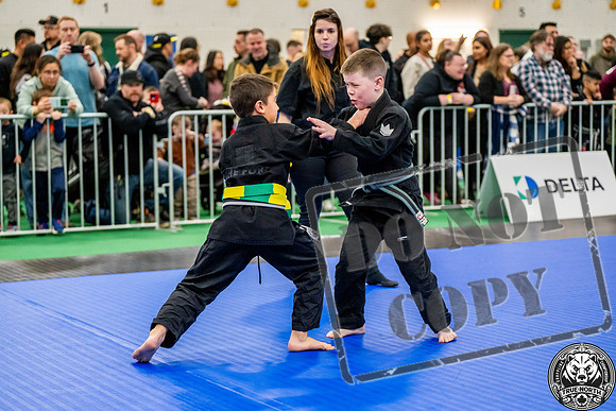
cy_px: 206
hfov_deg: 24.8
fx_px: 1403
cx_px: 308
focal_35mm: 82
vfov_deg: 16.7
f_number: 2.8
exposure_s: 1/500
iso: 5000
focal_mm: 82
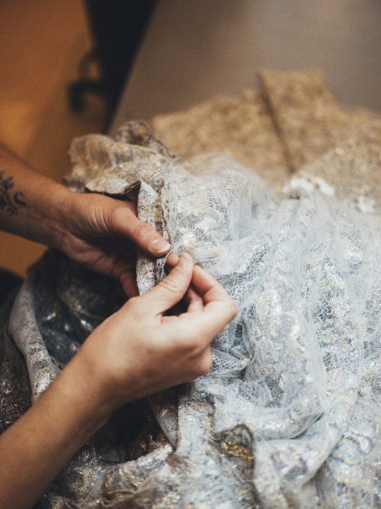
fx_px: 528
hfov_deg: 39.7
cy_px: 254
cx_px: 190
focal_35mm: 36
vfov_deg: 51.4
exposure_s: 1/400
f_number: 2.8
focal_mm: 45
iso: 500
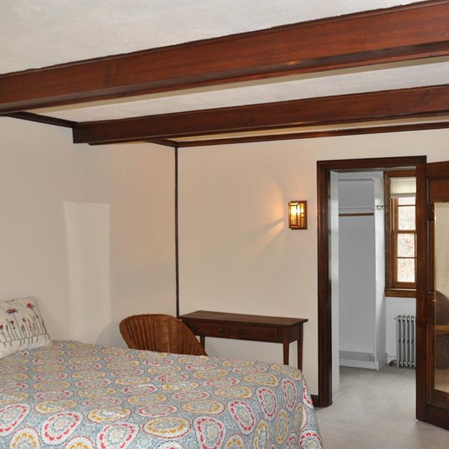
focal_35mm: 39
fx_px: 572
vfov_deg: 42.8
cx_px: 270
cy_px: 225
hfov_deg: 42.6
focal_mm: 20
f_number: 4
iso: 800
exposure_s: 1/60
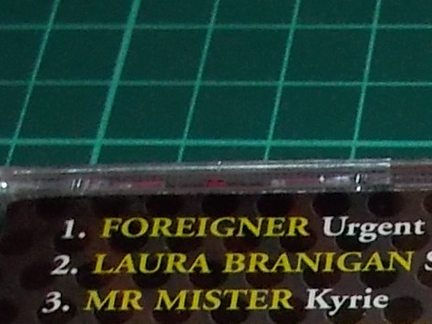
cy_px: 768
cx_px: 669
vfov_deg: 9.6
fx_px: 1723
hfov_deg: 13.4
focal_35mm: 138
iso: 200
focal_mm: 4.1
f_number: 3.3
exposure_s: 1/30
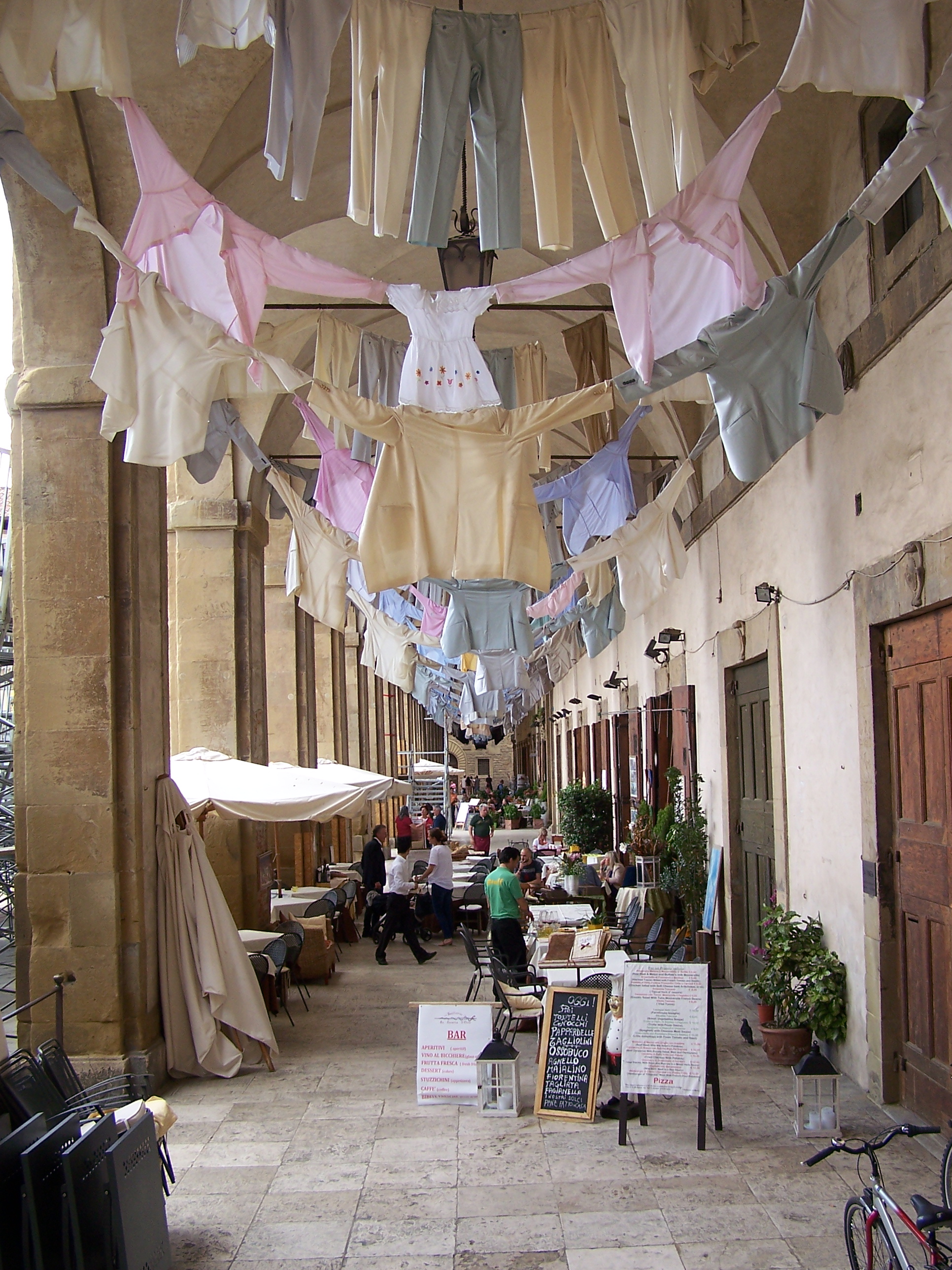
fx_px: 1393
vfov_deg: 49.0
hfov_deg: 37.7
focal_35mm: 38
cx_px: 476
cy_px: 635
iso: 80
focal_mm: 6.3
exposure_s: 1/100
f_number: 2.8
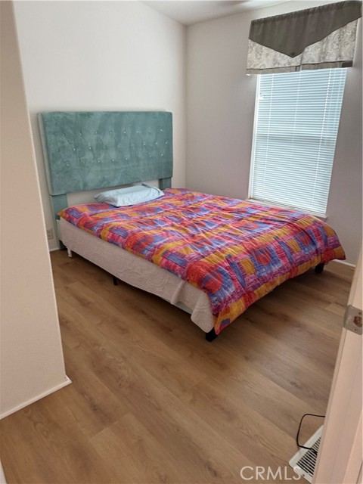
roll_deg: -1.1
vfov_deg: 71.6
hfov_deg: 56.8
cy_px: 242
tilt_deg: -17.7
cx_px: 182
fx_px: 336
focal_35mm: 24
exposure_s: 1/60
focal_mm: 6.76
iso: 250
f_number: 1.78
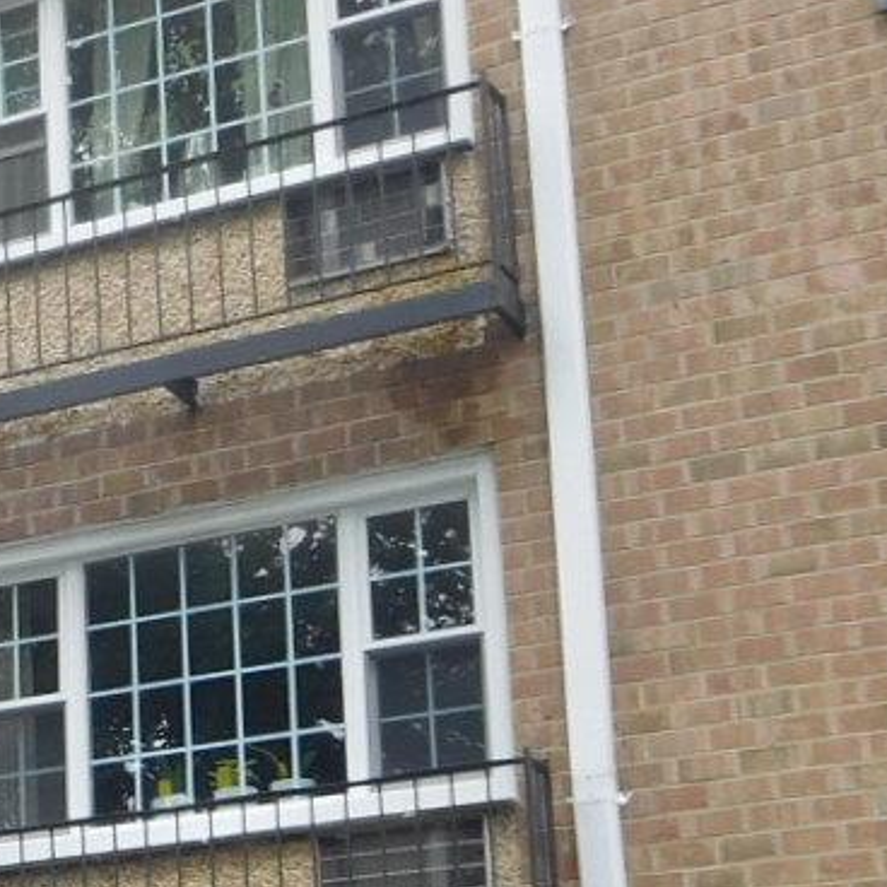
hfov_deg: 16.3
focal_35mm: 96
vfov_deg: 17.7
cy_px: 880
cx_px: -501
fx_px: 2783
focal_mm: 4.5
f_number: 3.4
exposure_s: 1/200
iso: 125
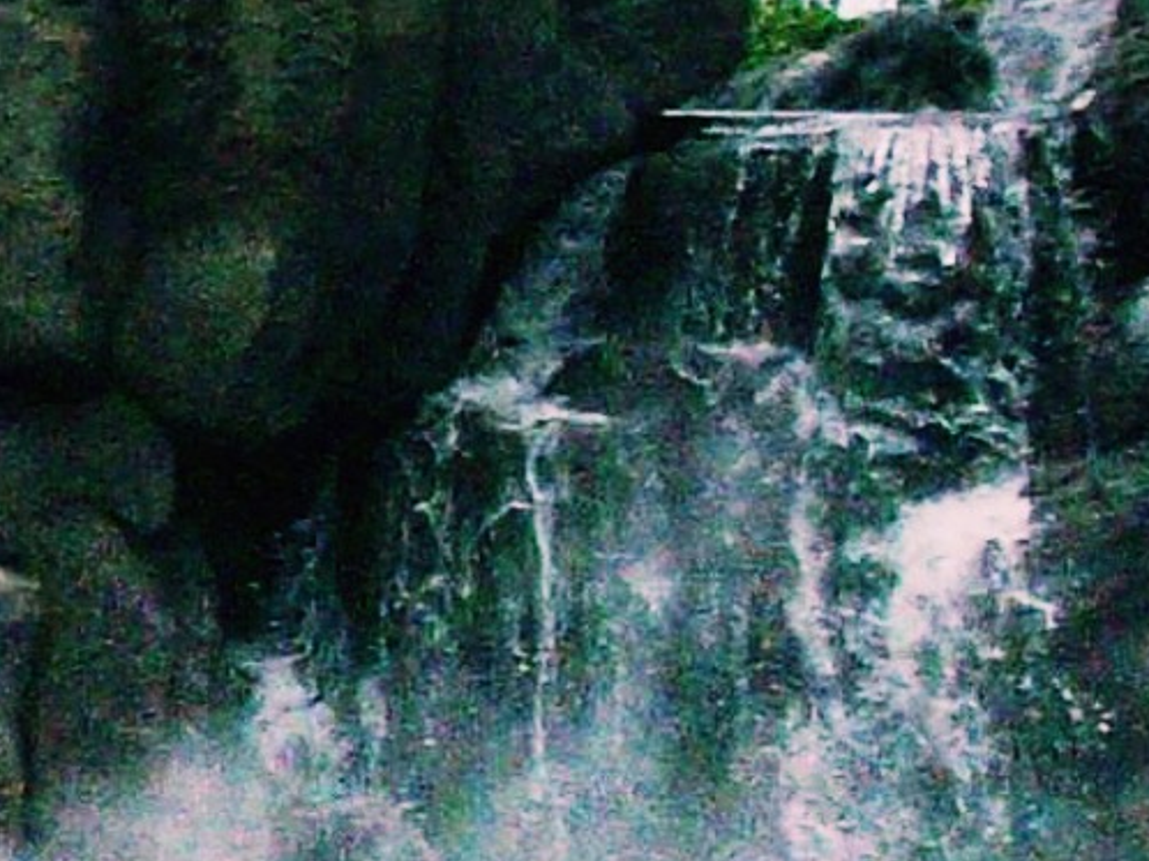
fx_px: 7398
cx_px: -1876
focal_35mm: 223
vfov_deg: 6.7
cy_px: 672
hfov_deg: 8.0
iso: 200
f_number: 5.6
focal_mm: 6.2
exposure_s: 1/662
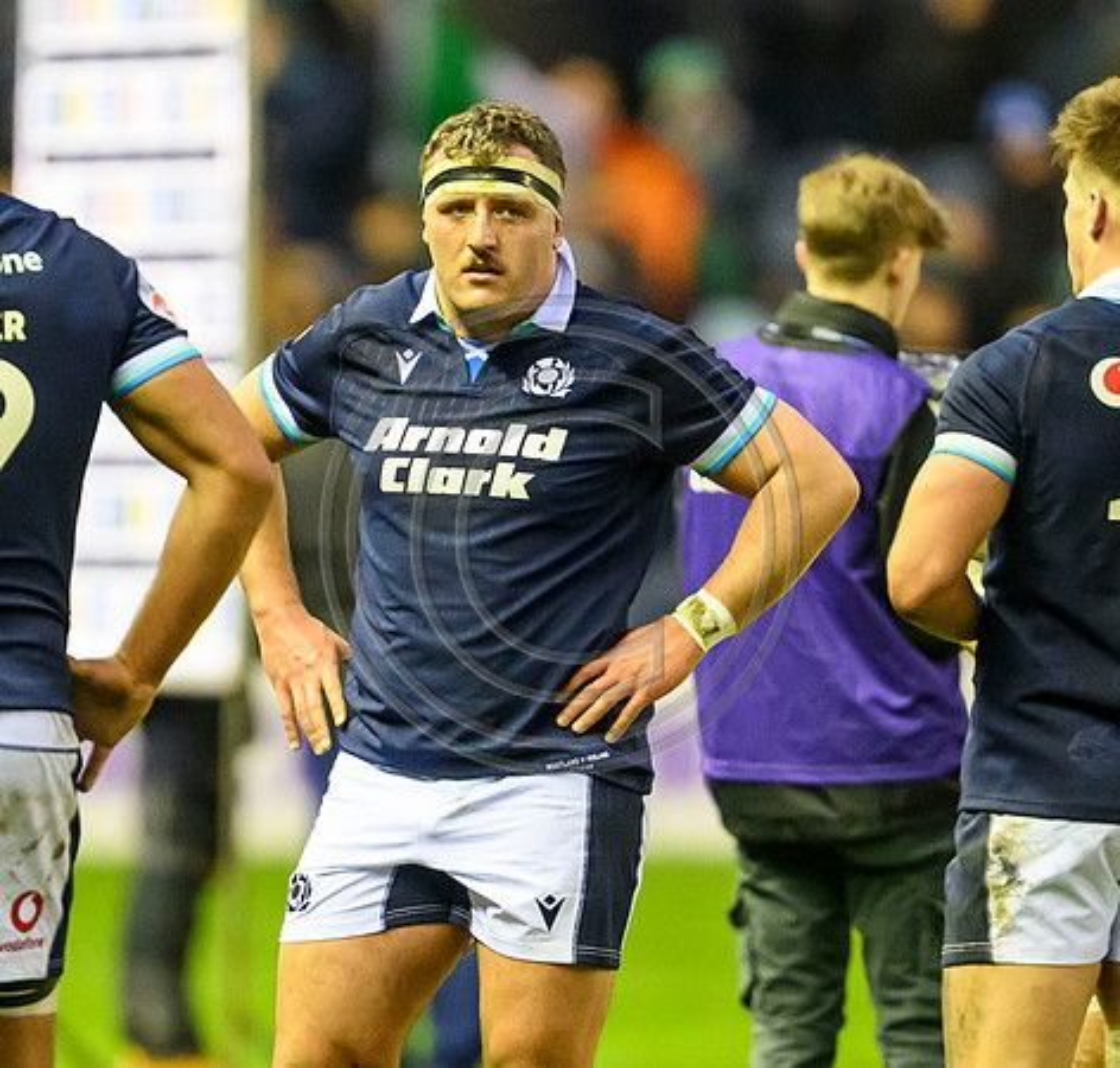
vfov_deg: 1.7
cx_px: 486
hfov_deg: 1.8
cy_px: 823
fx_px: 36663
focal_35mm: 1025
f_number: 2.8
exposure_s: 1/1250
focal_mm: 400
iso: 8000
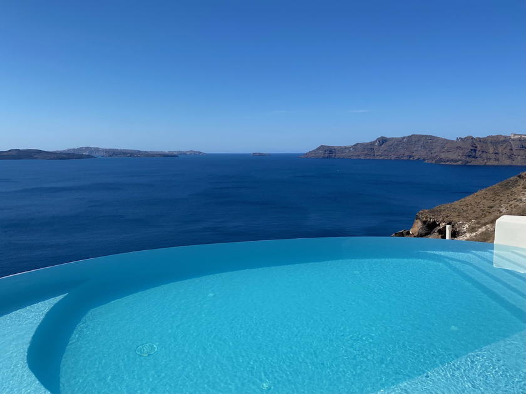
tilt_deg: -5.7
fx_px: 395
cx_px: 263
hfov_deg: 67.3
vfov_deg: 53.1
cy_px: 197
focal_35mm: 26
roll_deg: -0.6
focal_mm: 4.25
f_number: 1.8
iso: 32
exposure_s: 1/4274
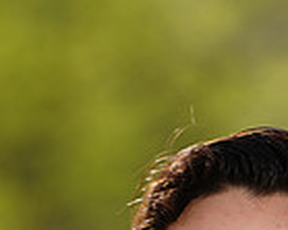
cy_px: 545
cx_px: 113
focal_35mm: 1572
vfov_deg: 1.0
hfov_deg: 1.2
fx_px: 13390
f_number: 6.3
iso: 64
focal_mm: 400
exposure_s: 1/200
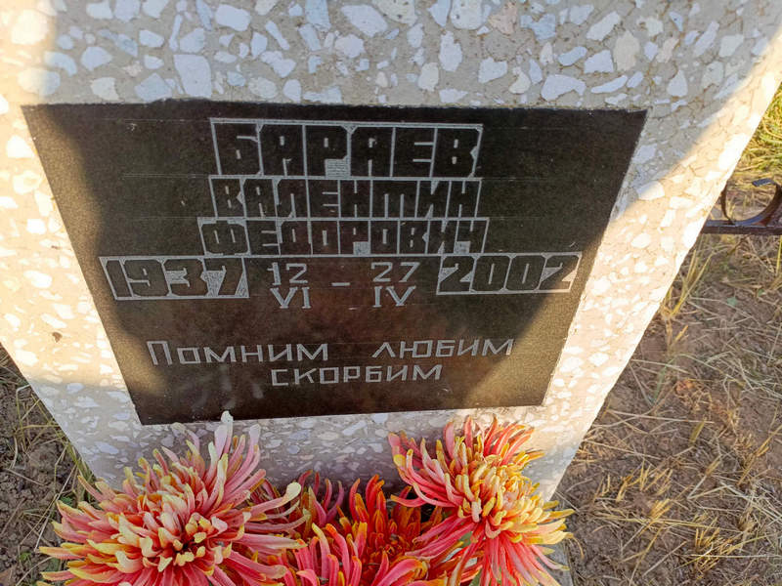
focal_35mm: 25
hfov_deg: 69.4
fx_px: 565
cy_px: 293
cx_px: 391
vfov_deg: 54.9
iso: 108
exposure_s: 1/267
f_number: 1.69
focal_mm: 4.76
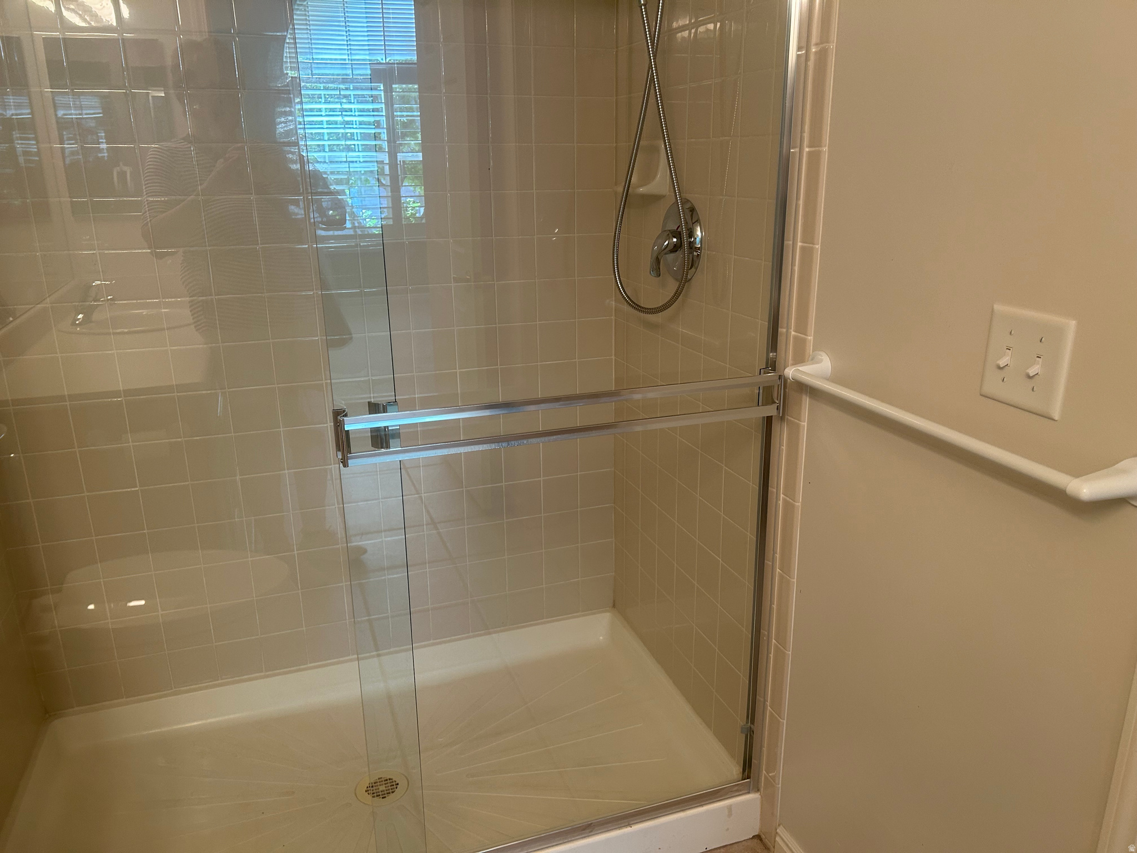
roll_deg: +0.9
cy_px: 426
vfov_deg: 53.1
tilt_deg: -16.5
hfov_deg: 67.3
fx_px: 854
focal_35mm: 26
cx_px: 568
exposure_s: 1/60
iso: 100
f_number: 1.5
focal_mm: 5.7
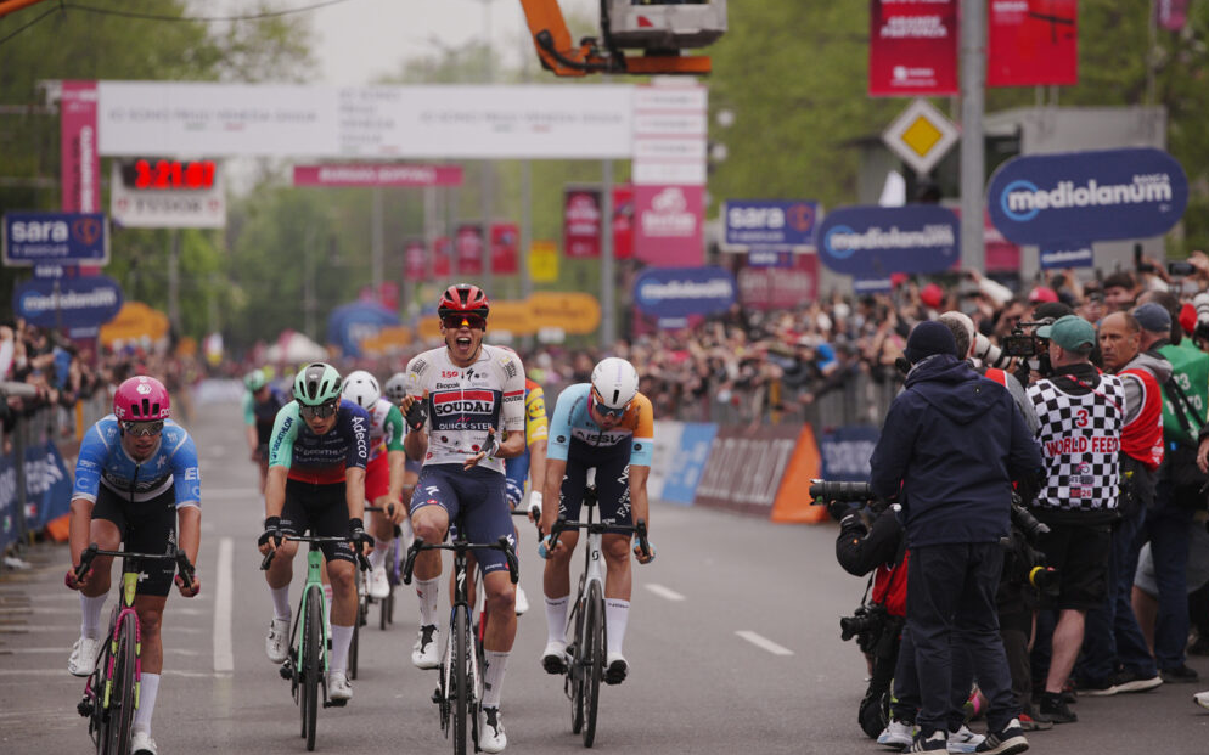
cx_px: 607
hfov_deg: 10.2
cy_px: 364
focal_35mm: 205
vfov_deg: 6.4
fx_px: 6754
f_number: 3.5
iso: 500
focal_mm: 200
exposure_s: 1/2500
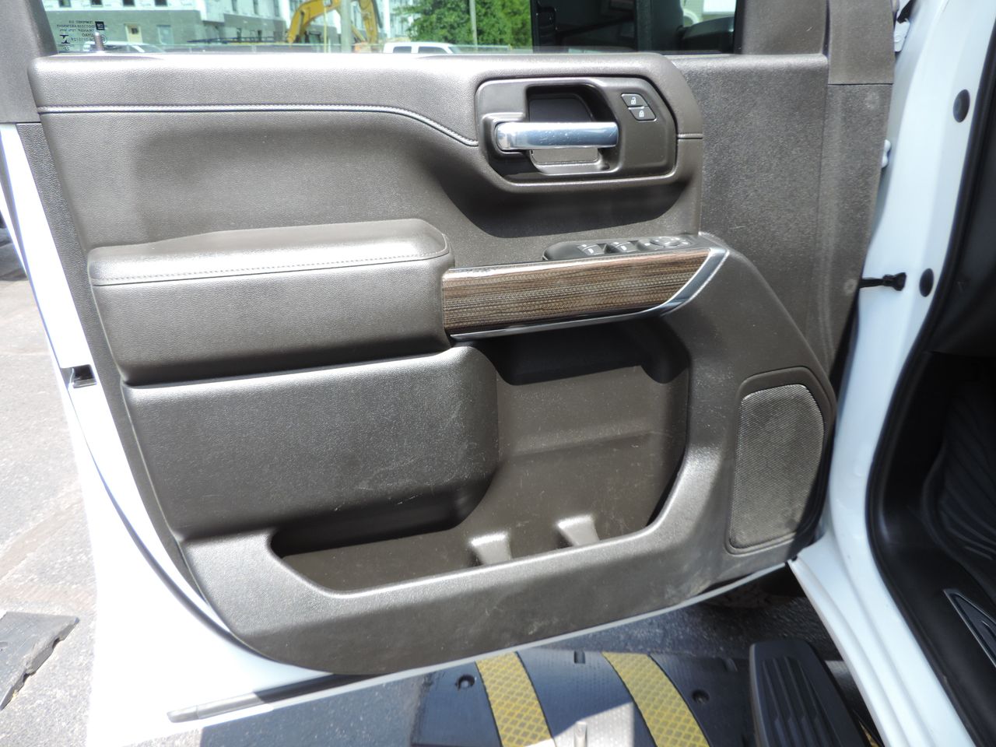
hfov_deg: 71.6
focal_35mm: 24
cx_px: 498
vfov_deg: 56.8
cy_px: 374
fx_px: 691
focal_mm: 4.3
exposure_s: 1/200
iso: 80
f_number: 3
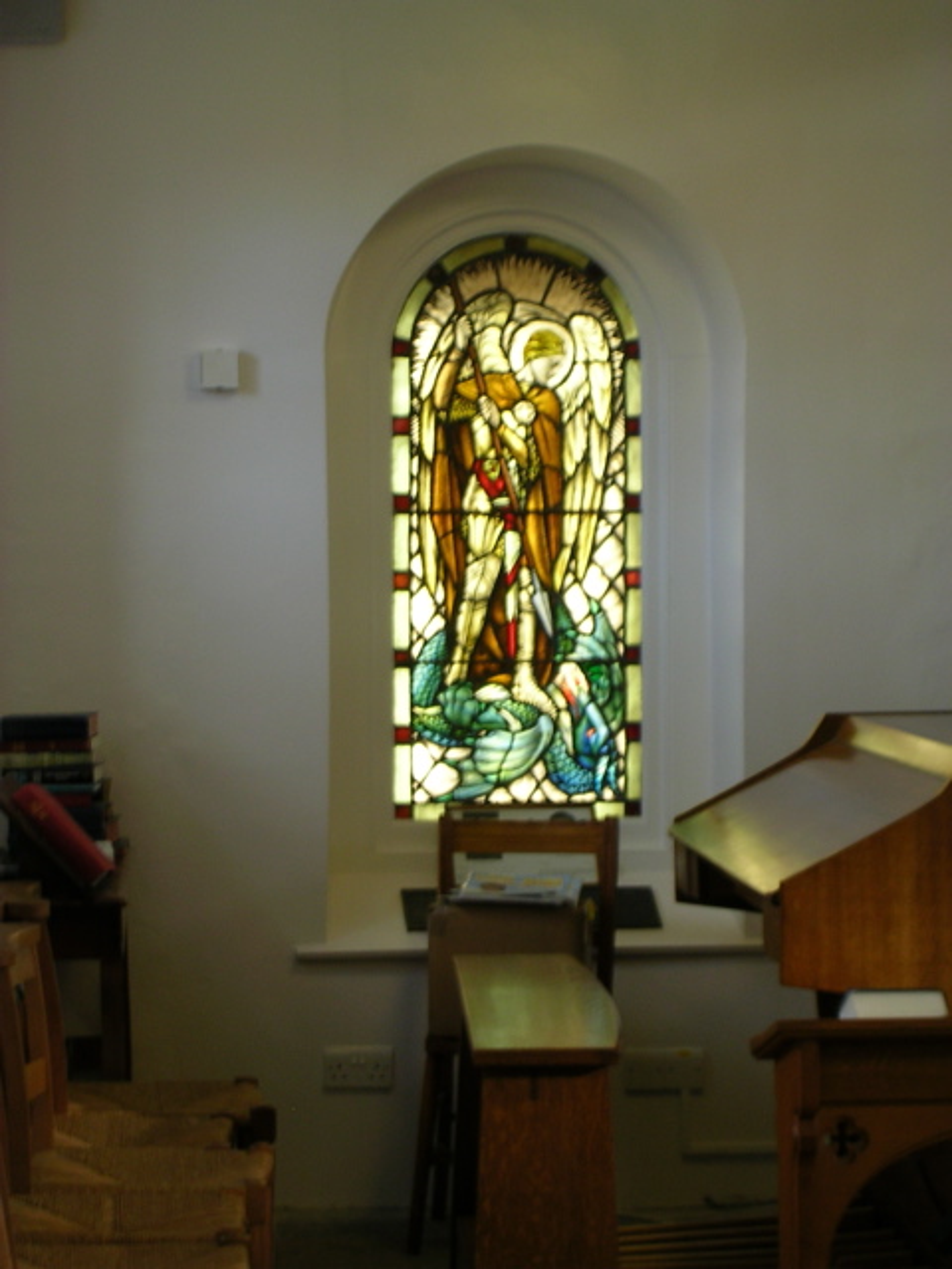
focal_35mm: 115
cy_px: 634
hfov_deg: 12.9
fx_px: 4217
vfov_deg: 17.1
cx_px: 476
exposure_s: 1/6.1
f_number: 4.9
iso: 51
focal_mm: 17.4
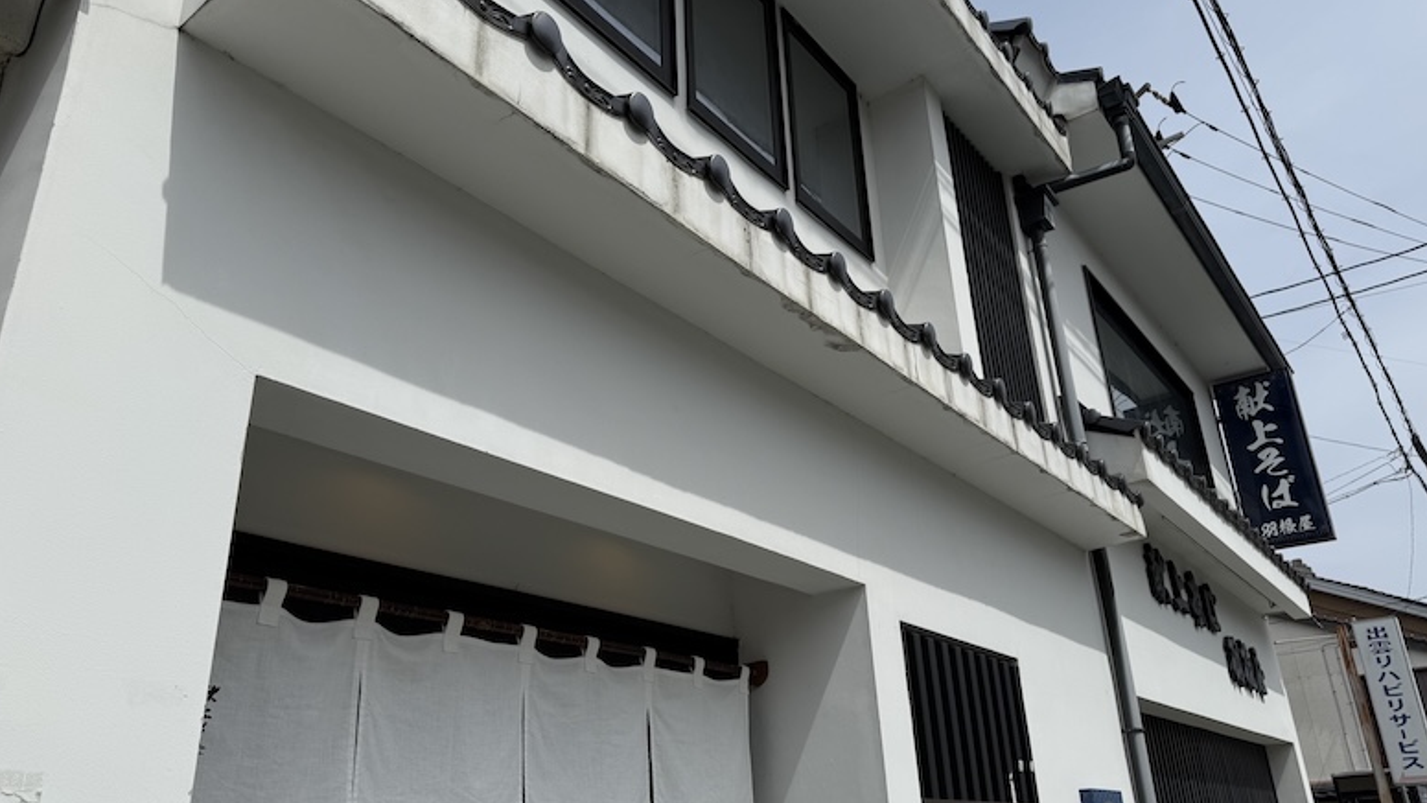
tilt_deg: +23.6
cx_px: 720
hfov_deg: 69.9
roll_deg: +3.8
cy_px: 413
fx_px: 1022
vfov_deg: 42.9
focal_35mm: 27
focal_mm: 6.76
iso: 80
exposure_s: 1/8130
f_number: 1.78
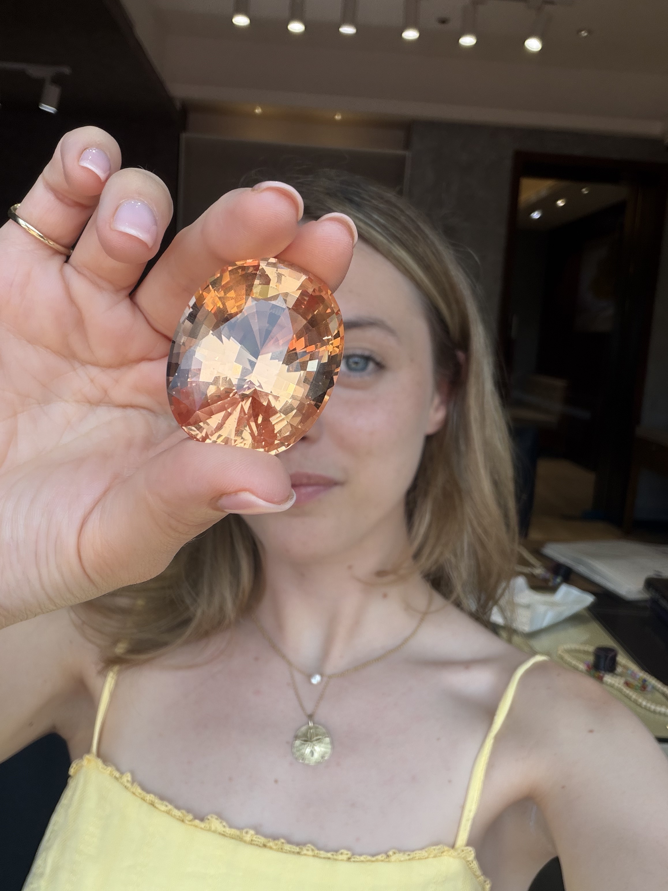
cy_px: 446
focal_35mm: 30
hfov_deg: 46.8
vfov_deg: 60.0
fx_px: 772
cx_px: 334
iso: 20
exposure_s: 1/121
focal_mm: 2.71
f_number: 1.9
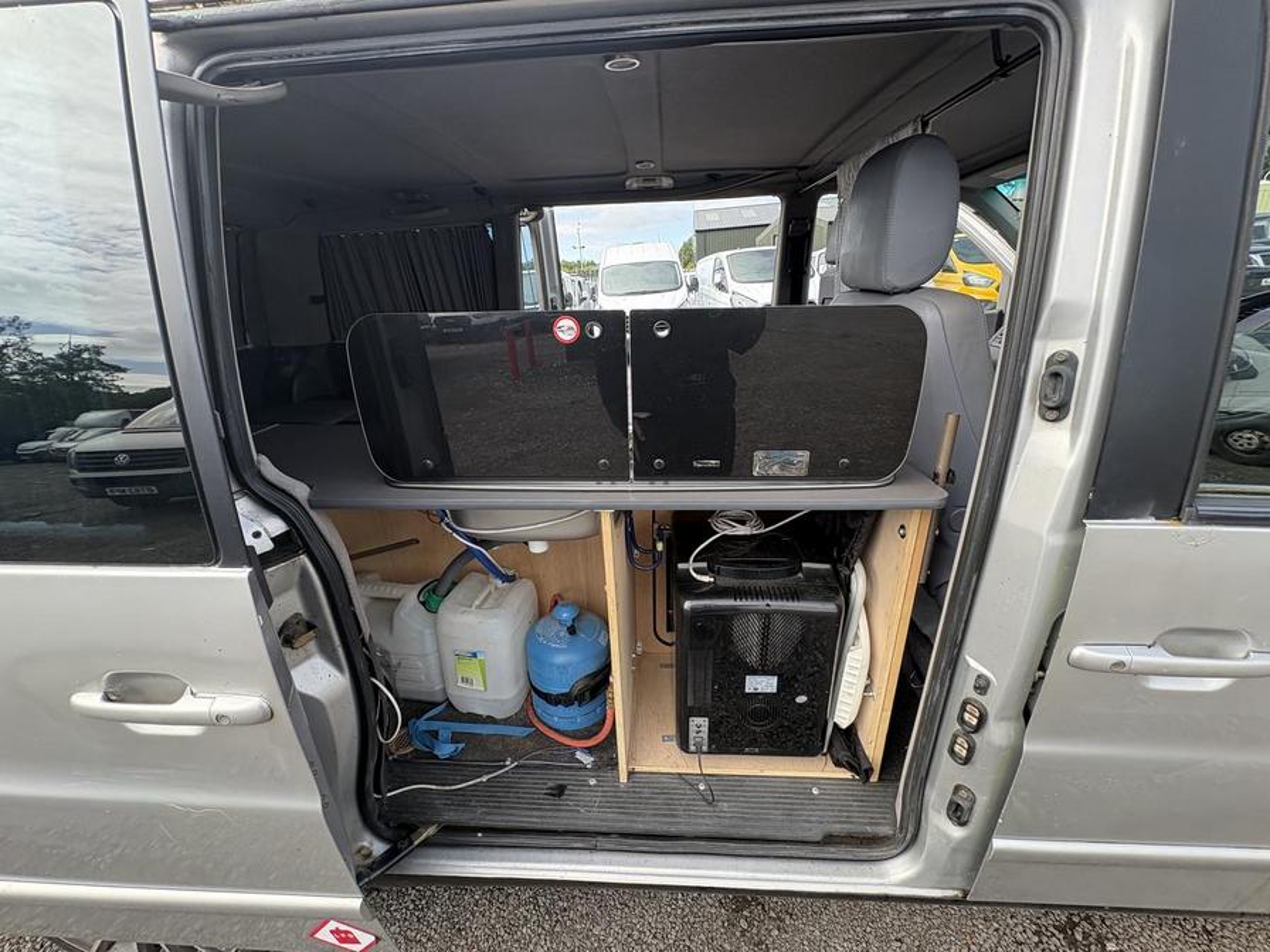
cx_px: 635
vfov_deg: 85.7
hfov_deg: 102.1
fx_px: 514
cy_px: 476
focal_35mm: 14
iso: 64
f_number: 2.2
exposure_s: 1/224
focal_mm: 2.22
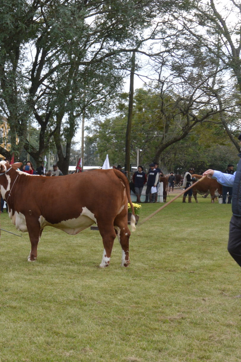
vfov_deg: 22.9
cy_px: 195
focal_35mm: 89
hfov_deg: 14.5
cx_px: -106
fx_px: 893
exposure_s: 1/200
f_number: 7.1
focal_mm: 28
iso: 400
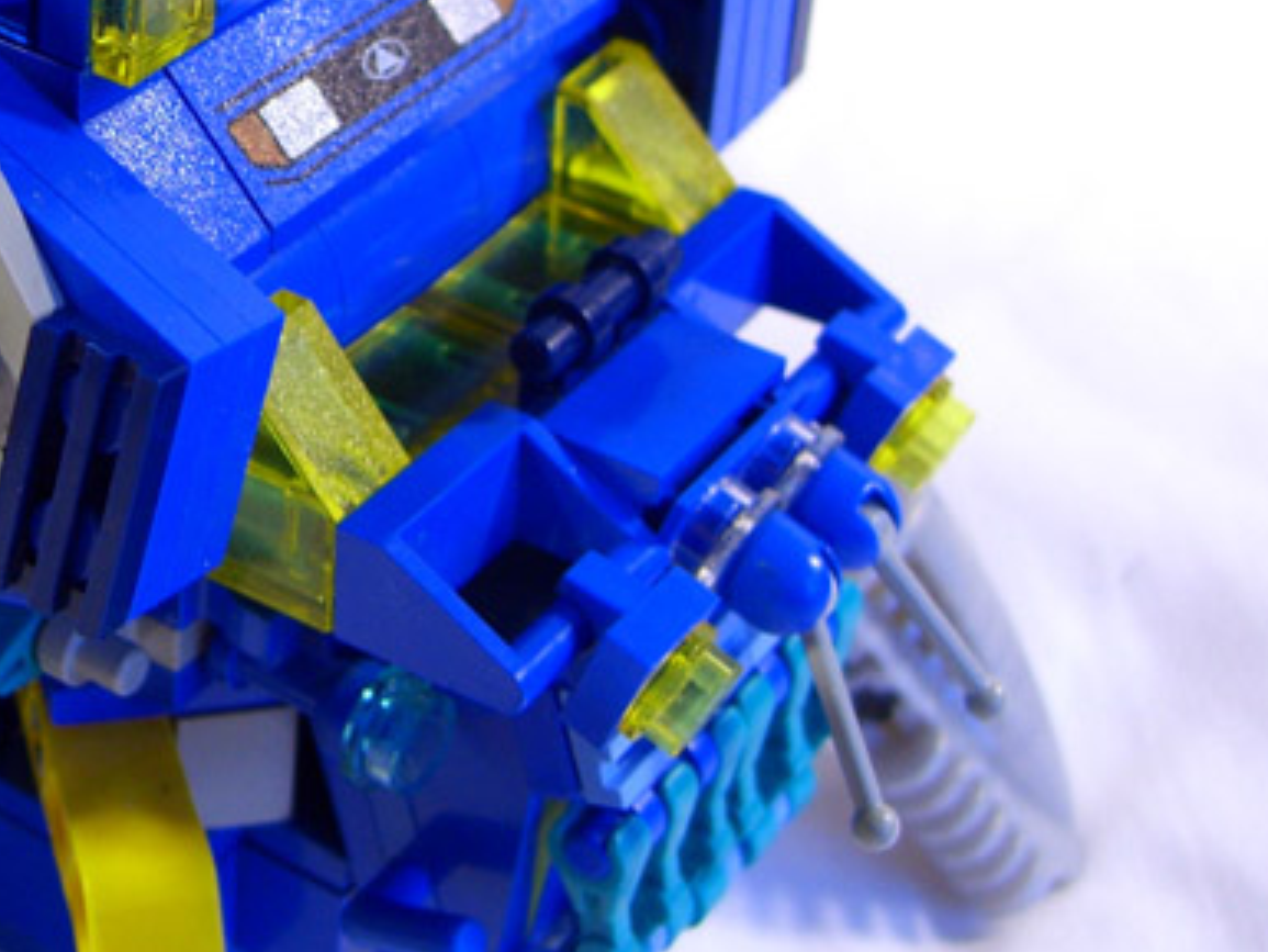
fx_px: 2895
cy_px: 105
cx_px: 53
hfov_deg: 23.8
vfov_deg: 18.4
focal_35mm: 79
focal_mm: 7.9
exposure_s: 1/60
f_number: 2.8
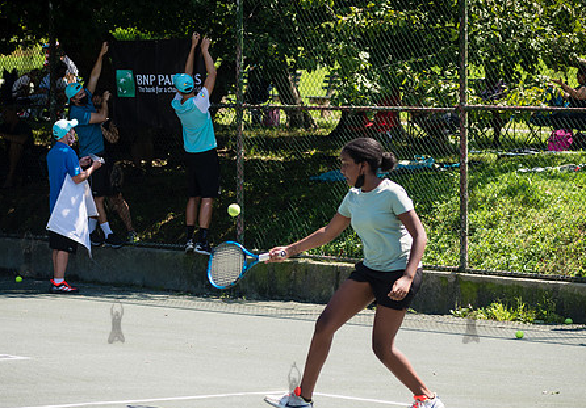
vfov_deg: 8.9
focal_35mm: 159
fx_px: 2625
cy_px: 286
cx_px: 362
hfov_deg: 12.7
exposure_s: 1/640
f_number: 5
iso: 125
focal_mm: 105
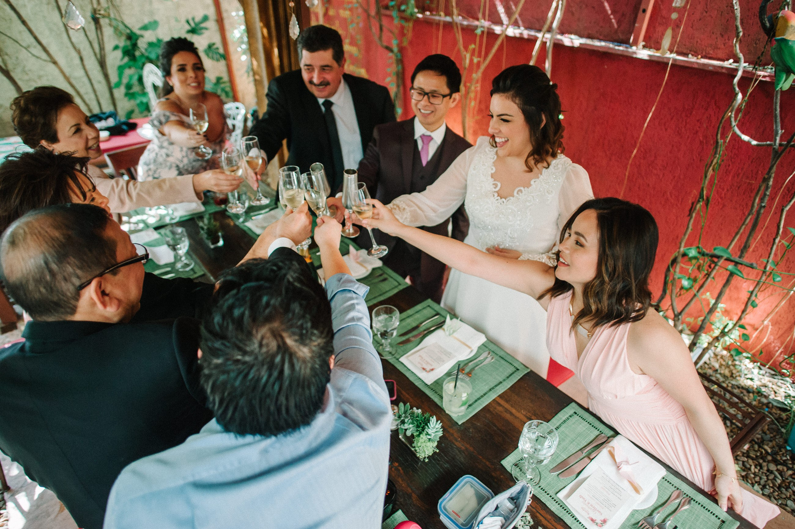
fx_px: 441
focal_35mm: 20
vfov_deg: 61.9
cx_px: 398
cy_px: 264
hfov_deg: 84.0
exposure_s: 1/125
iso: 1000
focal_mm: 20
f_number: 1.8
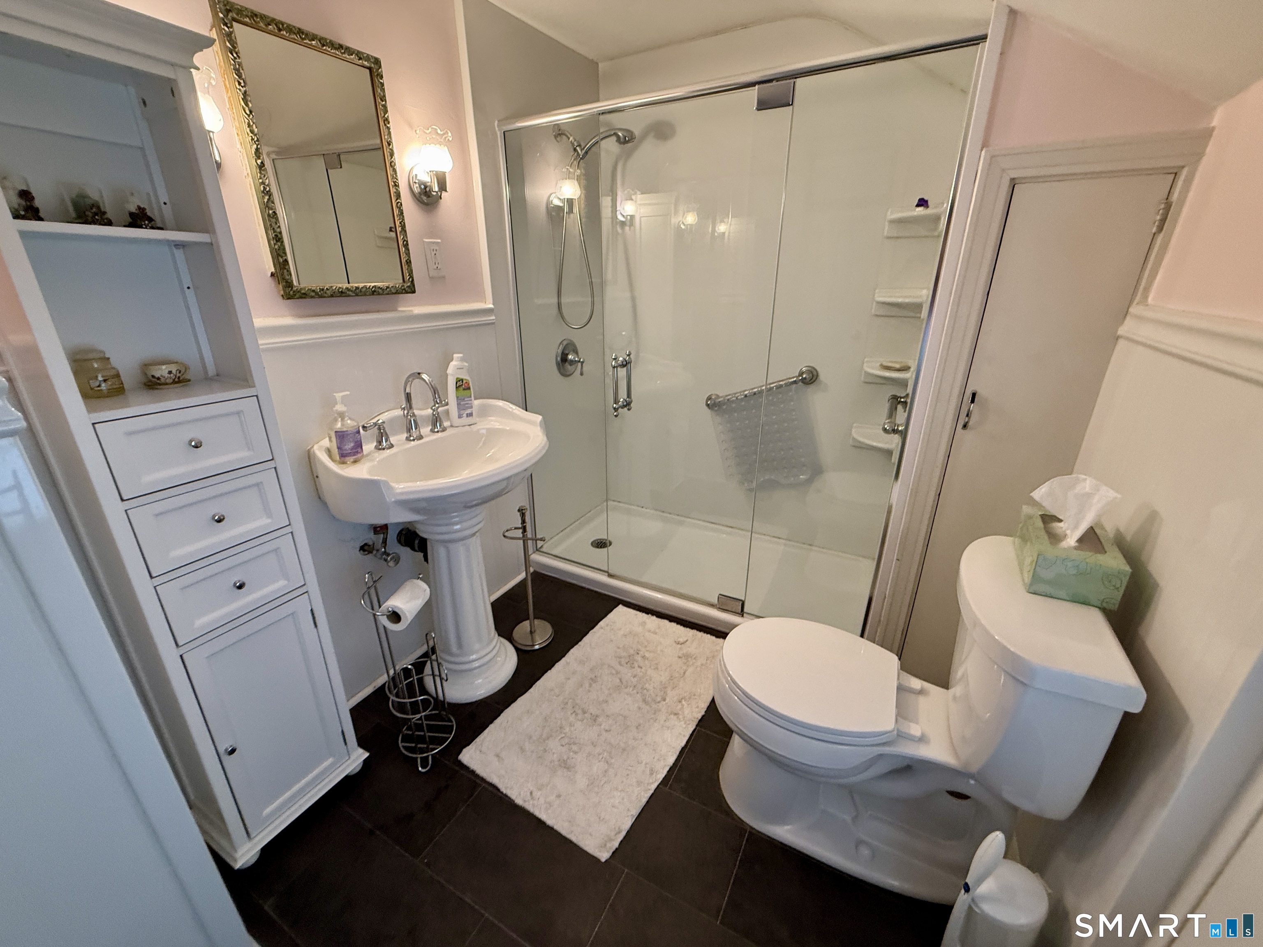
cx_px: 632
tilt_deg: -20.9
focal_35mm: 14
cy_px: 474
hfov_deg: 102.1
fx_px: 511
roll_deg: +0.5
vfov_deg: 85.7
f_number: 2.2
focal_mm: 2.22
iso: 250
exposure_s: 1/60
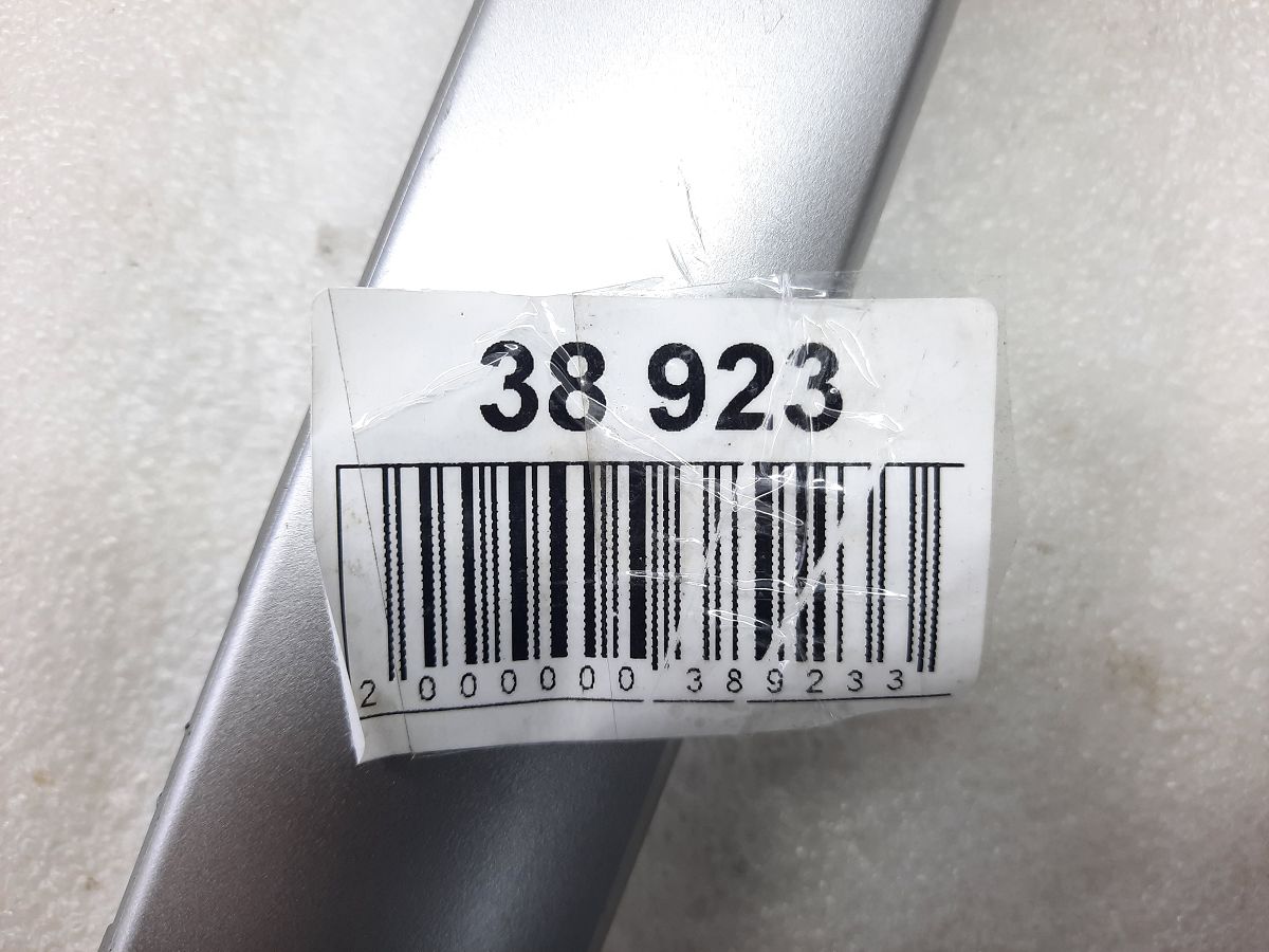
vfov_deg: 54.9
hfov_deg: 69.4
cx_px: 634
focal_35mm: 25
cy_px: 476
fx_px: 916
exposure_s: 1/50
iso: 80
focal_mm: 4.6
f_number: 2
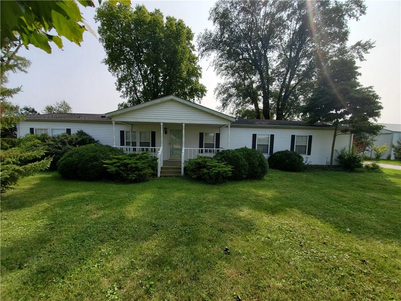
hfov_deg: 106.2
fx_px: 151
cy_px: 150
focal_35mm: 13
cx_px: 200
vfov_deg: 89.9
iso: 50
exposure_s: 1/1258
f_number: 2.2
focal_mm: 1.8
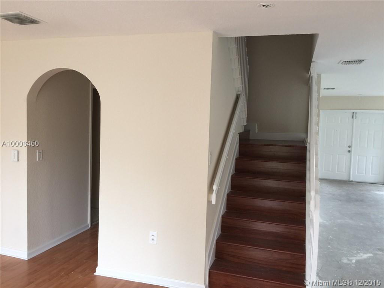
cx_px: 192
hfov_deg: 61.7
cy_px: 144
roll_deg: -1.3
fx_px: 322
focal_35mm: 29
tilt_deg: -2.6
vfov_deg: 48.2
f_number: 2.2
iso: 40
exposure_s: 1/15
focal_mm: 4.15
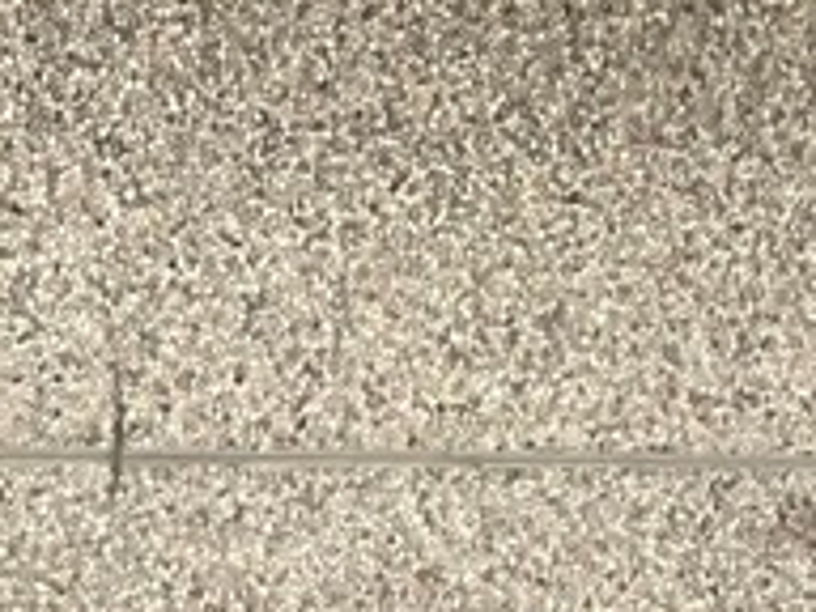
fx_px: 3277
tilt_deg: -9.7
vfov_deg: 9.9
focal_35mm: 139
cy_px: 1207
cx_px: -629
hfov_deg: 12.9
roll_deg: +0.7
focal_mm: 4.2
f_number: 1.6
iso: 320
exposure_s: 1/50
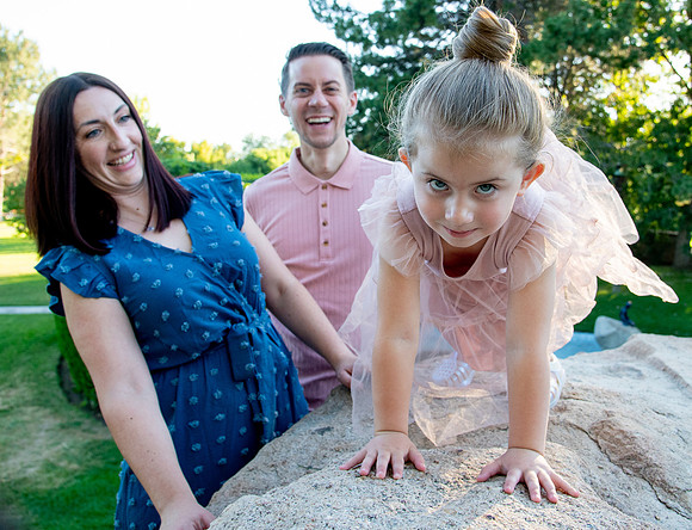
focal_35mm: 34
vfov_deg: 42.2
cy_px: 190
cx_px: 386
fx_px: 679
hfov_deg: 53.9
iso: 1000
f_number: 6.3
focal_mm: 24
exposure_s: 1/250
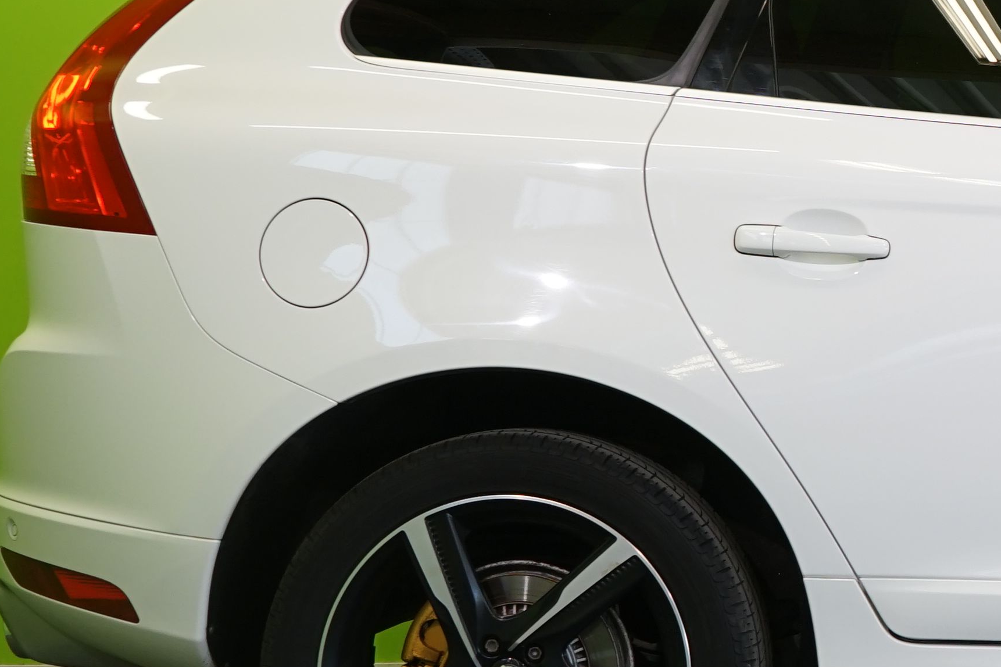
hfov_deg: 16.6
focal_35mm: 115
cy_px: 313
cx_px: 1393
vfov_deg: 11.9
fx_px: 3197
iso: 400
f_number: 6.3
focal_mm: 33
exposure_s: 1/40
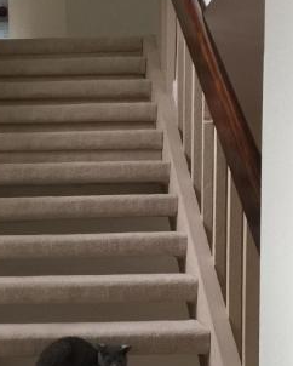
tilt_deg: -5.3
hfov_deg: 20.9
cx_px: 42
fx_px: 780
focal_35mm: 72
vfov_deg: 25.6
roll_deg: +1.0
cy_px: 324
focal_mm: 4.15
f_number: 2.2
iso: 40
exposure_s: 1/30
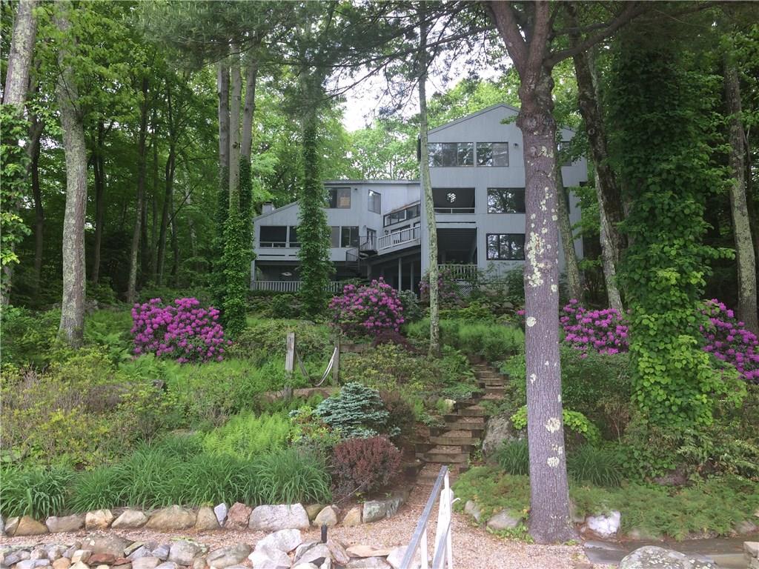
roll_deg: +0.0
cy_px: 284
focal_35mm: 29
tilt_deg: +14.3
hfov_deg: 61.7
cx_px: 380
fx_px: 636
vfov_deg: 48.2
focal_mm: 4.15
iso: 32
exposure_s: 1/194
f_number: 2.2
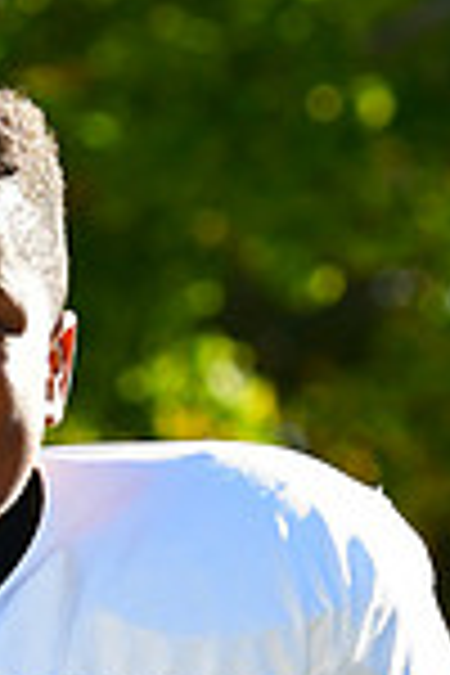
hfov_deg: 2.3
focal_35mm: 610
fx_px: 11435
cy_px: 783
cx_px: -79
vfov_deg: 3.4
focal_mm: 105
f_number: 4.5
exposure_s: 1/1000
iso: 400
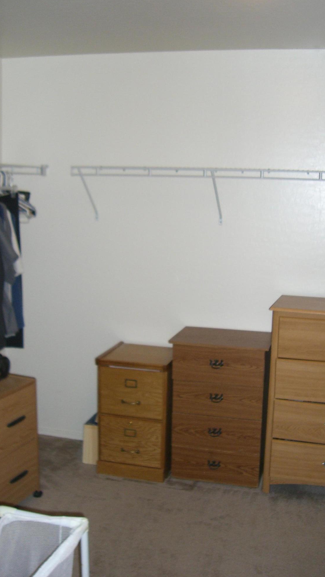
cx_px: 180
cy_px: 286
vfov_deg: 48.4
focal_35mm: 42
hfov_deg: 28.3
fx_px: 643
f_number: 2.7
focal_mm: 6.2
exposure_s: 1/60
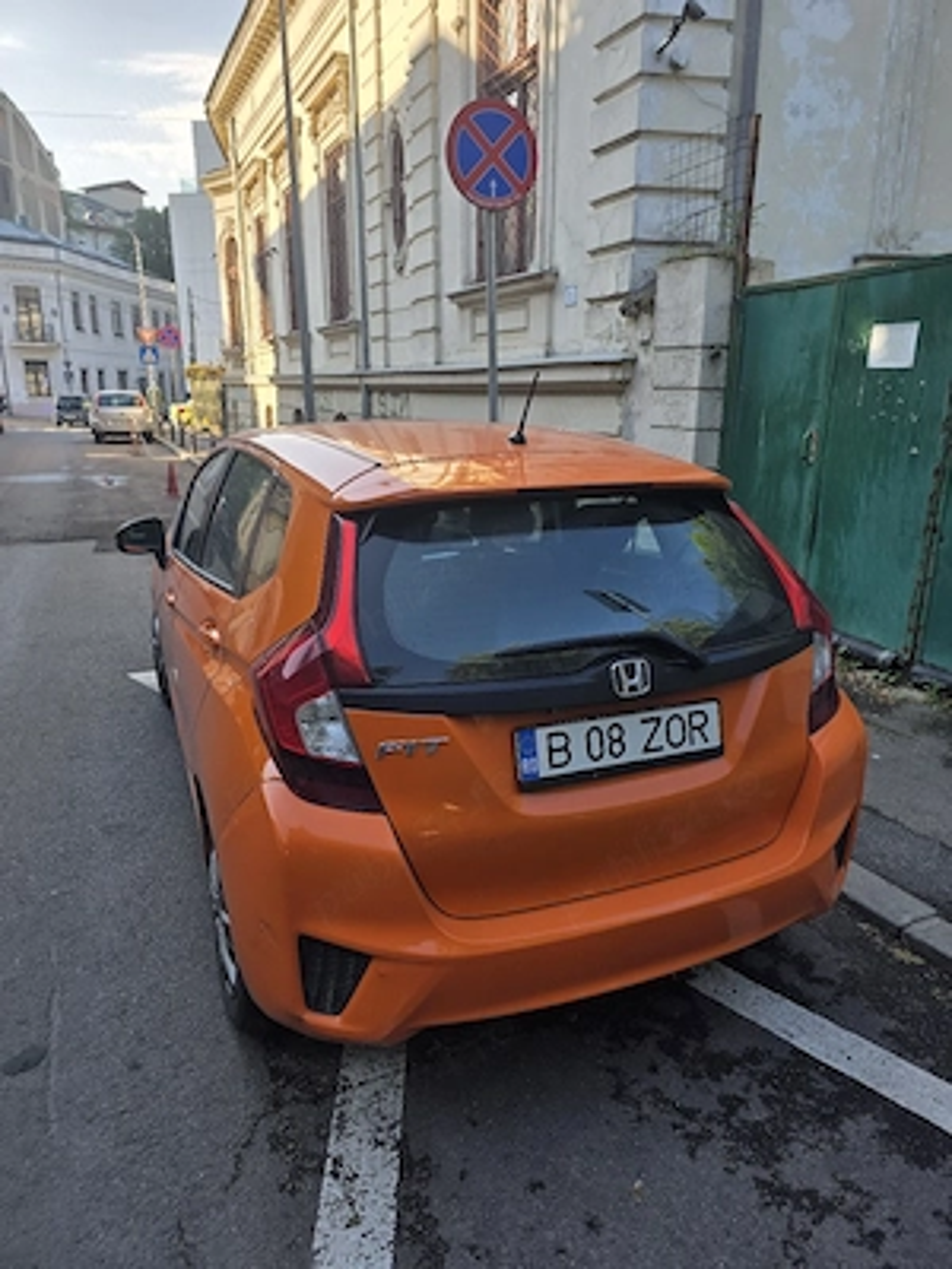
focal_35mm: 23
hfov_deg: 58.9
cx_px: 476
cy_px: 634
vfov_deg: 73.9
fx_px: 843
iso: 80
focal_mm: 6.3
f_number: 1.7
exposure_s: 1/1667
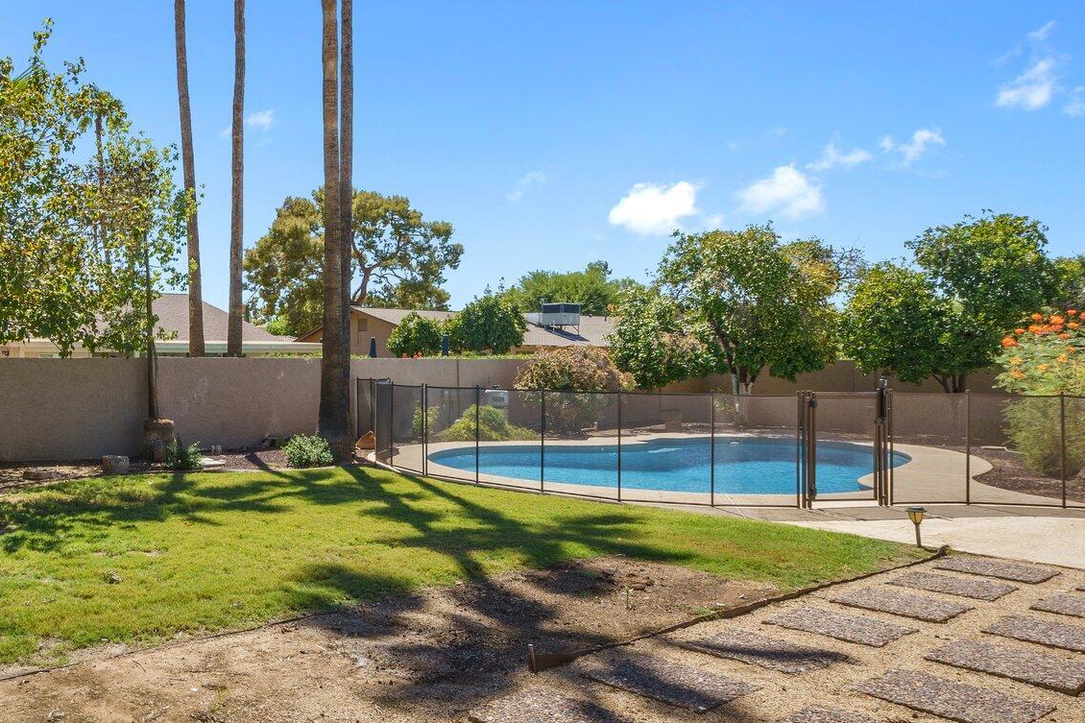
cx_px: 182
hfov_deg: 57.7
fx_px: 874
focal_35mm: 29
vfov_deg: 44.9
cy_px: 348
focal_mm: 16
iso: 400
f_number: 13
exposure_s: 1/250
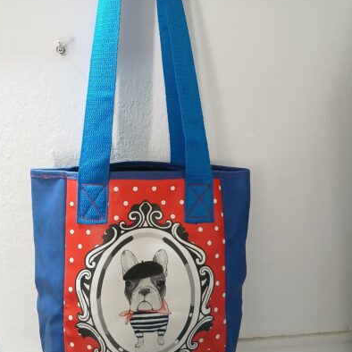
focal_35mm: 35
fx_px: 403
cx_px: 161
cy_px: 169
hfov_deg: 47.2
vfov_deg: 47.2
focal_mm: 3.98
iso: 250
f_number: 1.8
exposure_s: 1/33.3
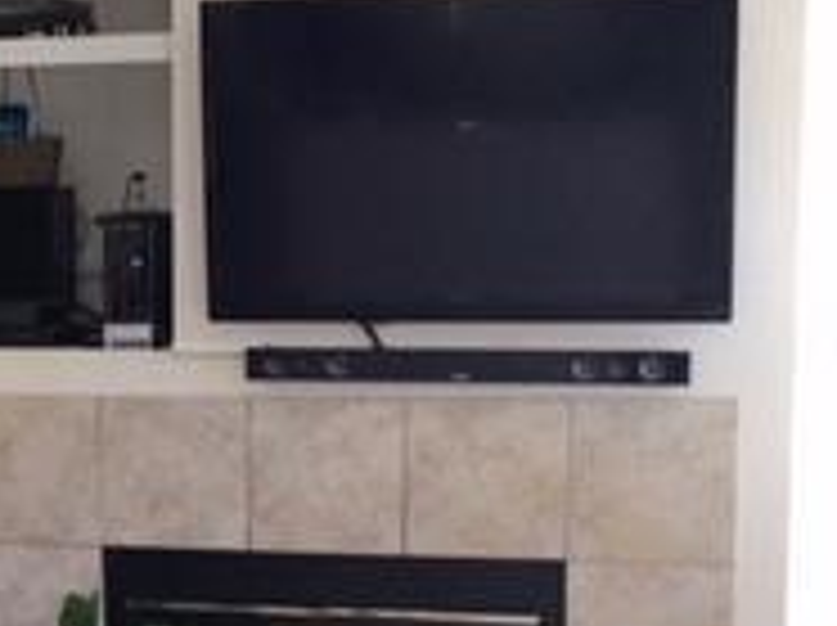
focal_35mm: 100
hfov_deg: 19.2
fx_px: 2415
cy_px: 554
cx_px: 54
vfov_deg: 14.6
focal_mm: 4.15
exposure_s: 1/60
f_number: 2.2
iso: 32
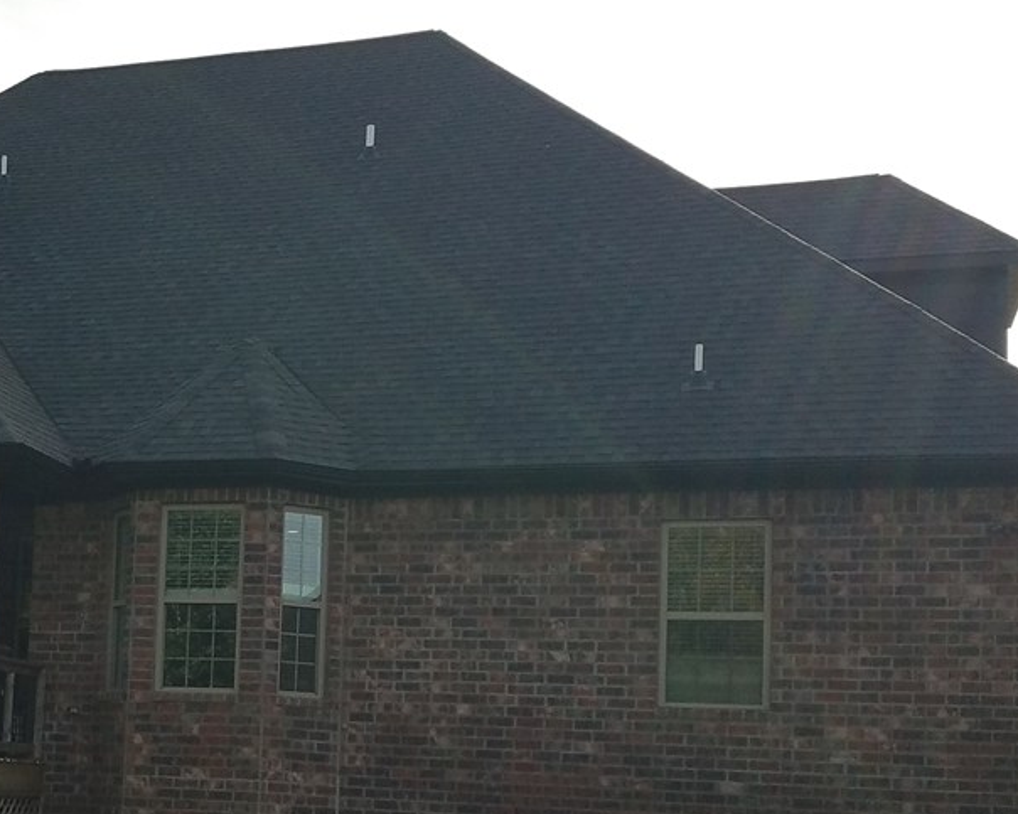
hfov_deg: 40.6
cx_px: 167
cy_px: 581
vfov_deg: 34.4
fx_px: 1295
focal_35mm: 43
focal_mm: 4.2
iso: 40
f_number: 1.7
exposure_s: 1/2144
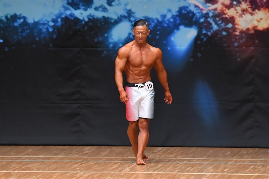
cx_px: 134
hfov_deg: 6.0
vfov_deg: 4.0
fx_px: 2577
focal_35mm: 345
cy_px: 90
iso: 8000
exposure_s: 1/400
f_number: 5.6
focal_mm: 230
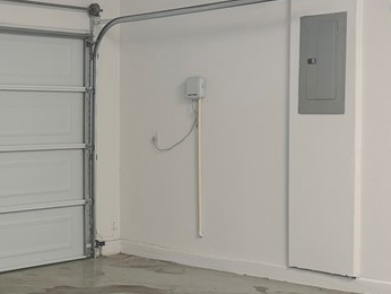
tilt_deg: -2.4
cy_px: 152
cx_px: 40
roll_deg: +0.3
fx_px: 803
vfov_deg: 20.7
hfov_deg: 26.5
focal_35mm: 71
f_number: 1.78
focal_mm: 6.76
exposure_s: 1/60
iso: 250
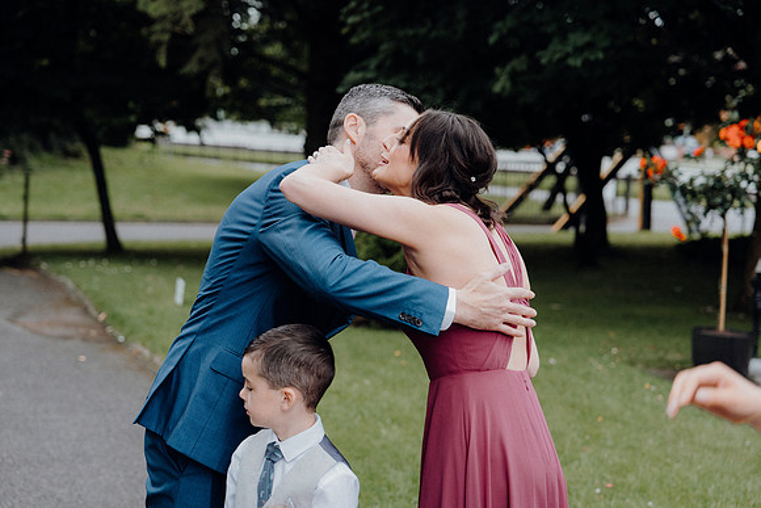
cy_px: 254
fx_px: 1480
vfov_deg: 19.5
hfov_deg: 28.8
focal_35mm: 70
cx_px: 380
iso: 640
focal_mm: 70
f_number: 3.5
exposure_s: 1/250
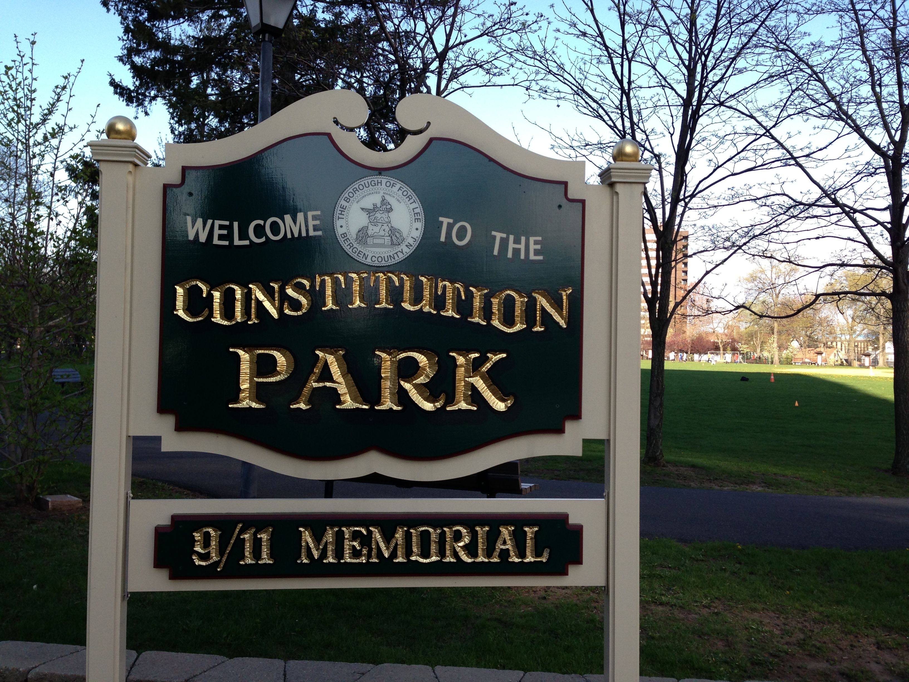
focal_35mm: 33
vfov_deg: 42.9
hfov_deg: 55.4
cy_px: 341
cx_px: 454
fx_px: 867
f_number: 2.4
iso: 64
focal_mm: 4.13
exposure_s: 1/602
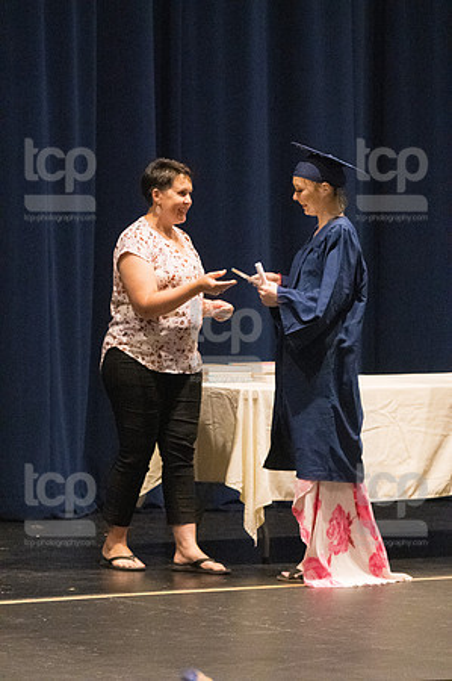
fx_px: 4096
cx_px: 226
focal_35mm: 217
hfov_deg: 6.3
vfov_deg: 9.5
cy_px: 340
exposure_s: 1/250
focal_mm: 145
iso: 8000
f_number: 4.5
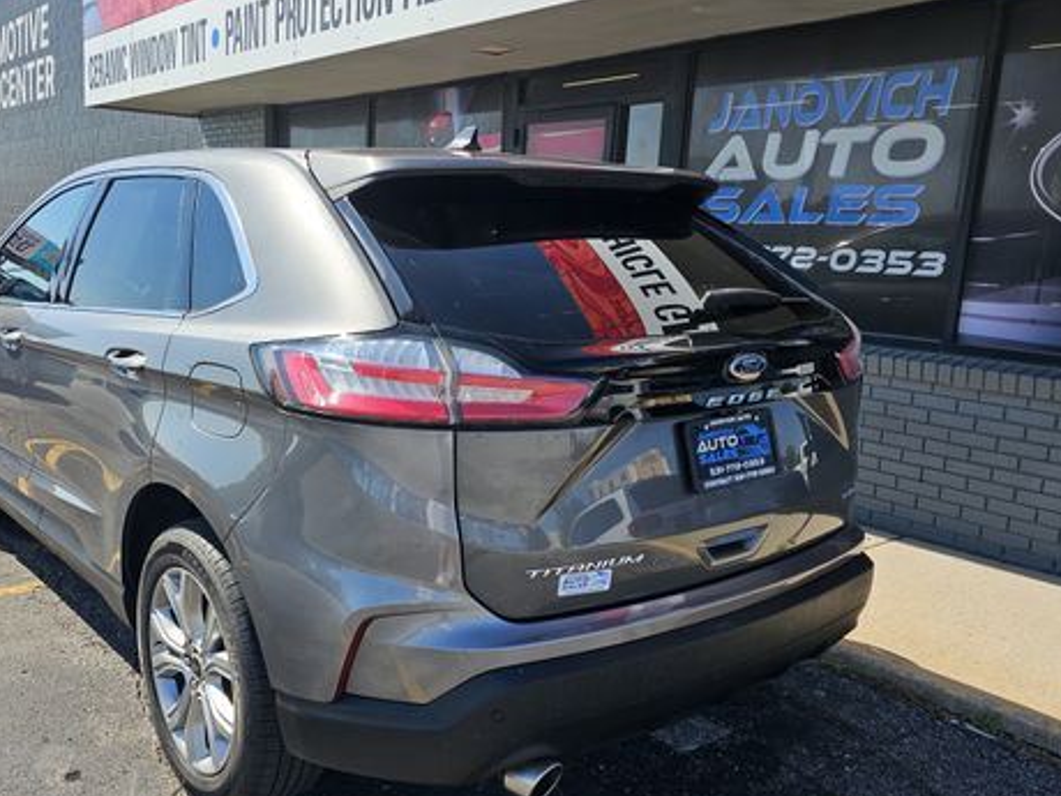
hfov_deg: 56.5
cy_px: 425
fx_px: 981
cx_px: 434
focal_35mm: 32
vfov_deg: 44.1
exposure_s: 1/585
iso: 10
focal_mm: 6.3
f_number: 1.7
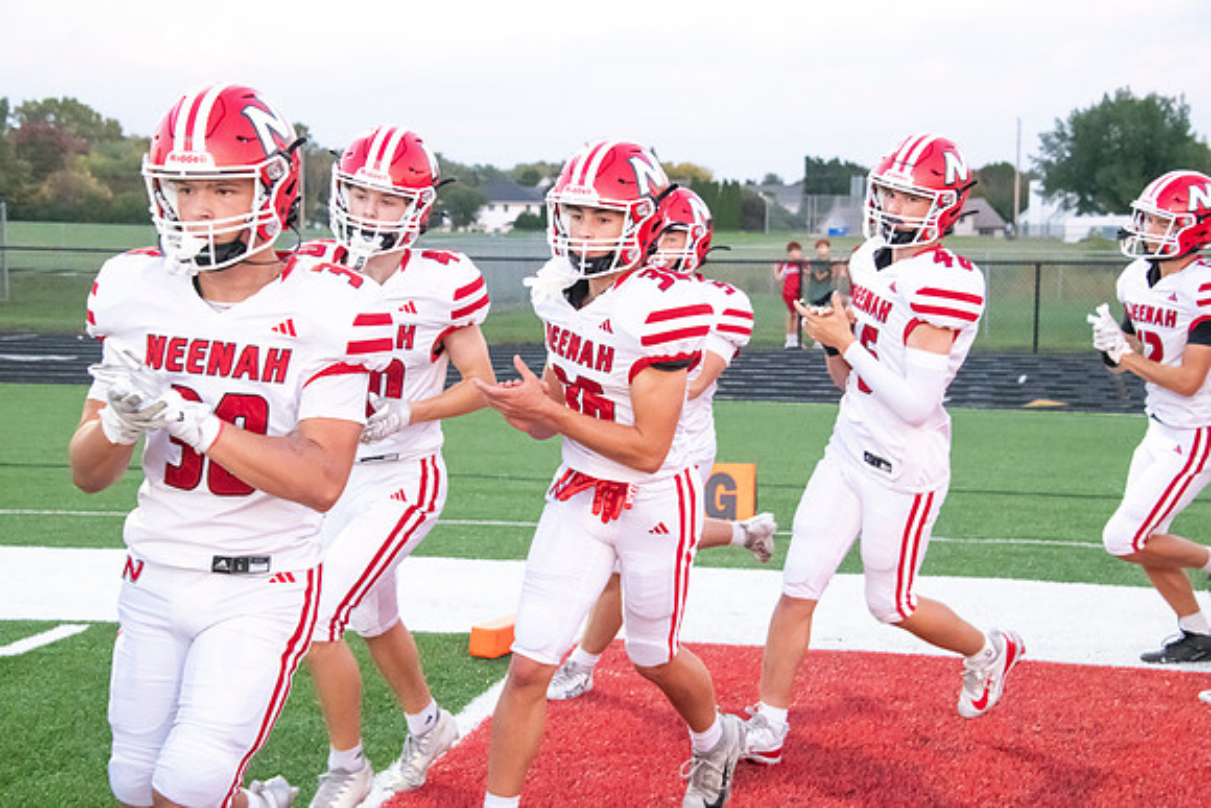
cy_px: 404
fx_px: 2288
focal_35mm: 68
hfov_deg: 29.6
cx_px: 606
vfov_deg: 20.0
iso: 10000
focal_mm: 68
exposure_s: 1/640
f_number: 7.1
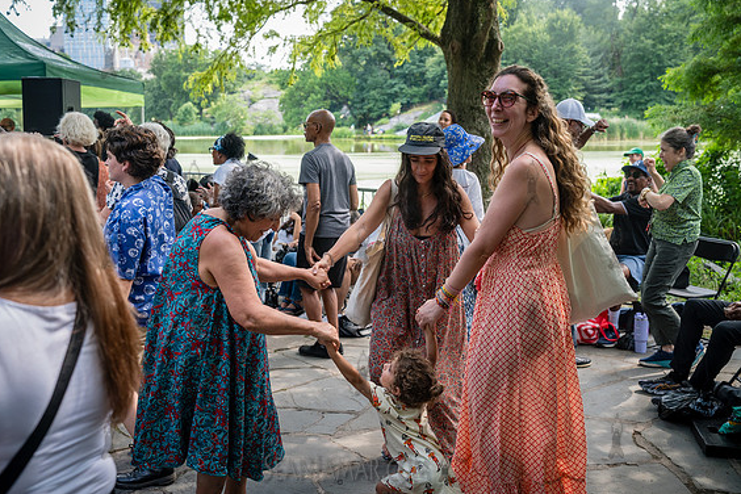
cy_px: 246
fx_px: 741
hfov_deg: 53.1
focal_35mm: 36
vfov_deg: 36.9
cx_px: 361
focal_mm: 35
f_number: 4
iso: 640
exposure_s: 1/500
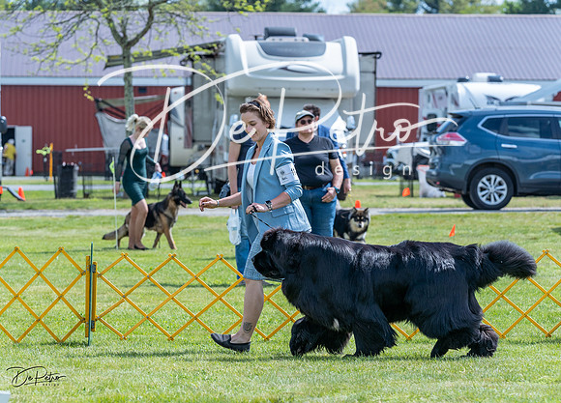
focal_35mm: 160
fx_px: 2558
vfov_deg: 9.0
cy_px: 181
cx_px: 280
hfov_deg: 12.5
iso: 500
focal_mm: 129
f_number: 5
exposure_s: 1/1600
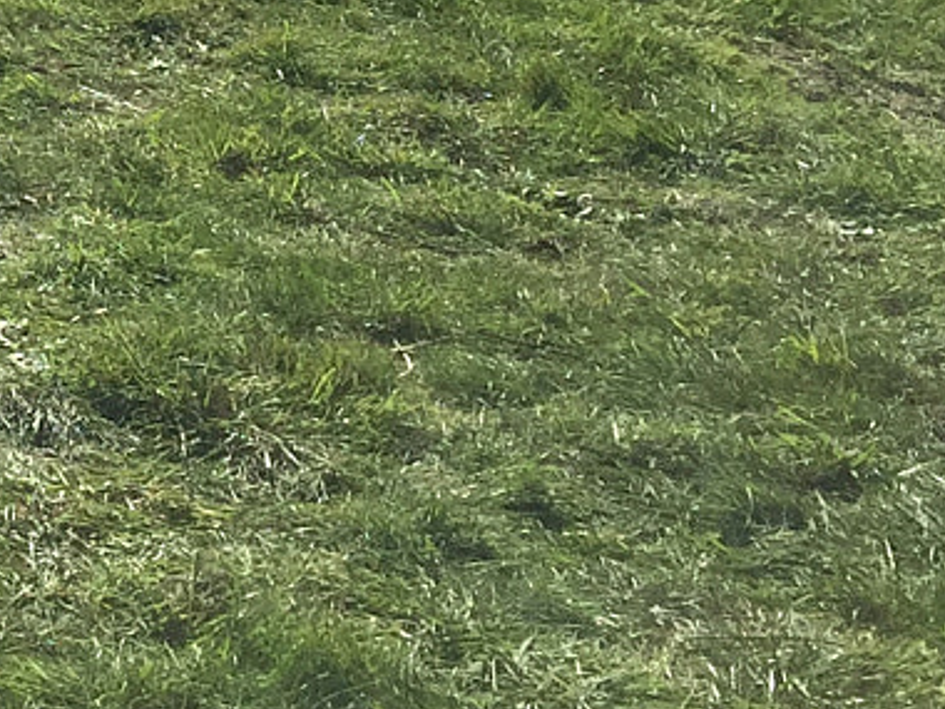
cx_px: -853
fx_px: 3331
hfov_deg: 14.0
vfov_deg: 11.3
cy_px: -577
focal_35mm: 122
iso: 32
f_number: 2.2
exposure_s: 1/3049
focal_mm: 4.15
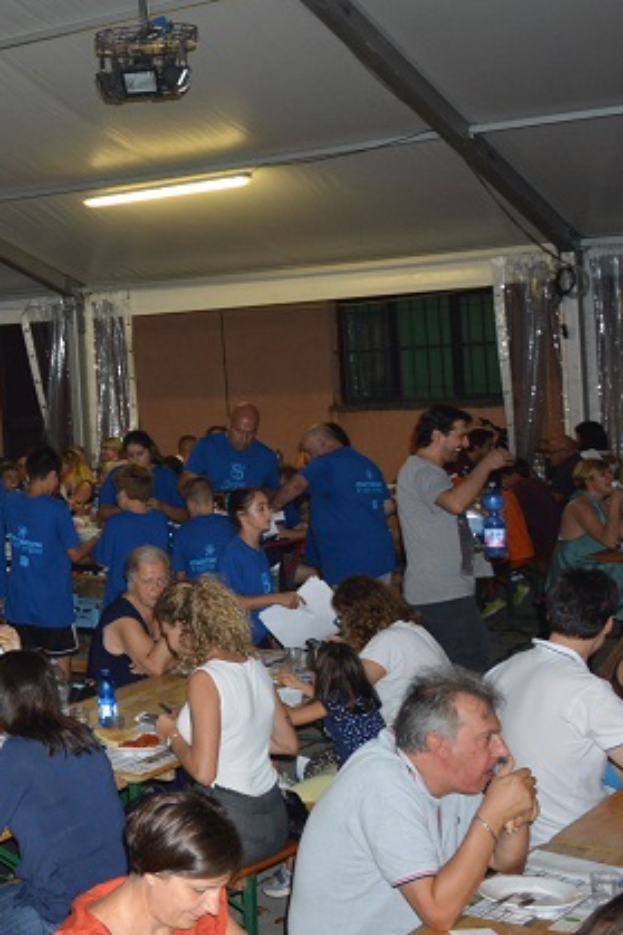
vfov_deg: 34.4
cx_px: -342
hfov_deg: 19.9
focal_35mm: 58
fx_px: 1507
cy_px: 377
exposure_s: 1/60
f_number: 3.5
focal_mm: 18
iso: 450
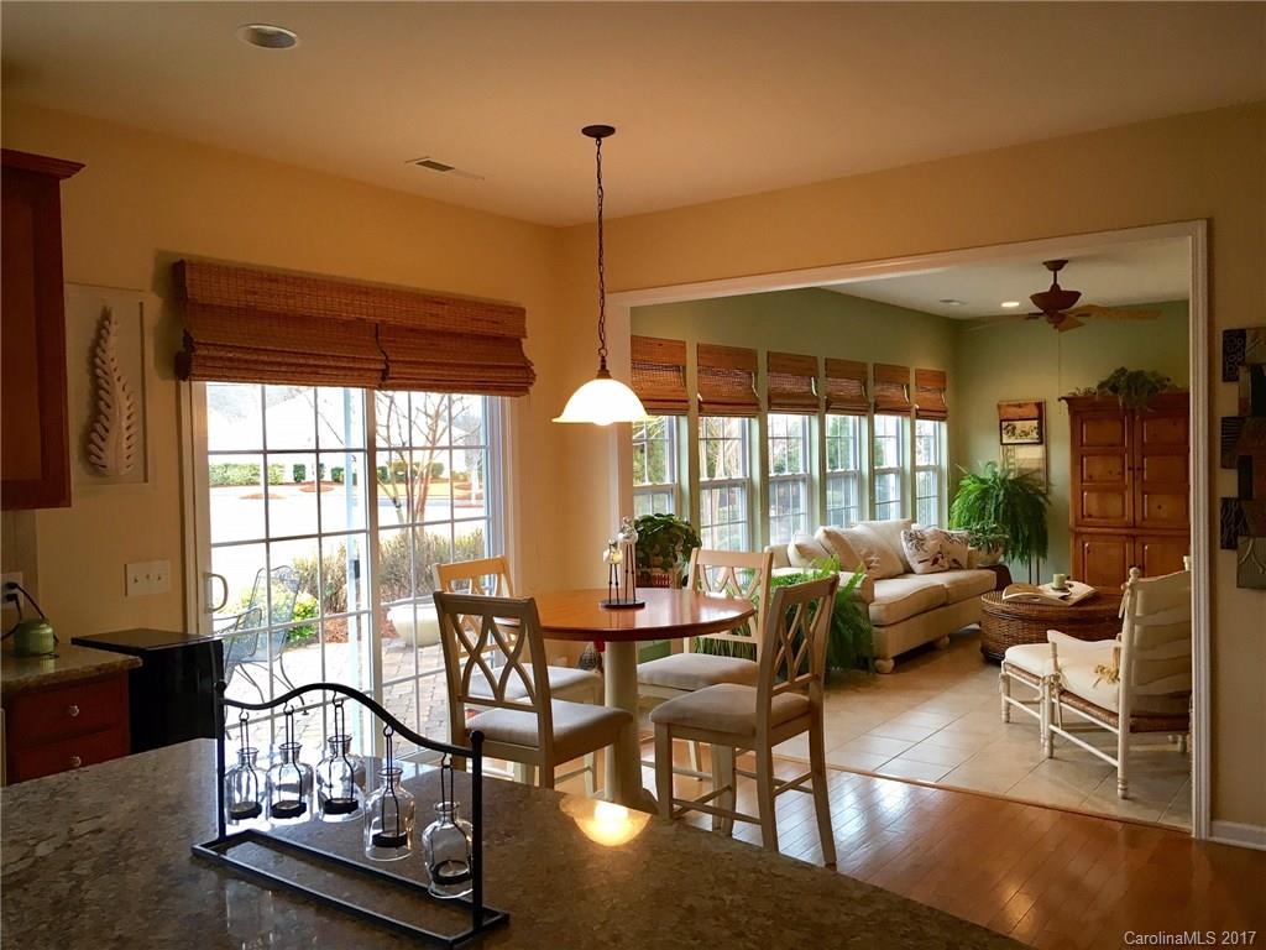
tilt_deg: -2.6
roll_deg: +1.3
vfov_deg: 48.2
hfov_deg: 61.7
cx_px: 633
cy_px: 475
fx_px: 1061
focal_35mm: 29
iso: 50
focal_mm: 4.15
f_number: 2.2
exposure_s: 1/30
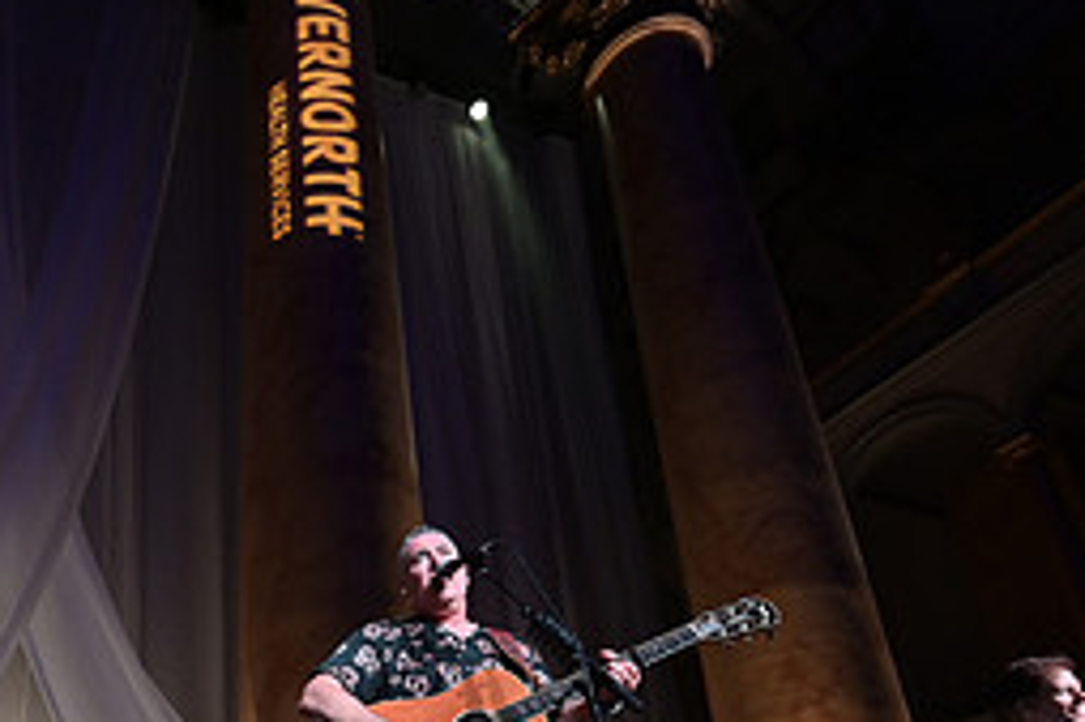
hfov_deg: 53.4
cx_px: 167
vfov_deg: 37.4
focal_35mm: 32
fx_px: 964
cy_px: 696
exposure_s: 1/200
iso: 1600
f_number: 4
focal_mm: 14
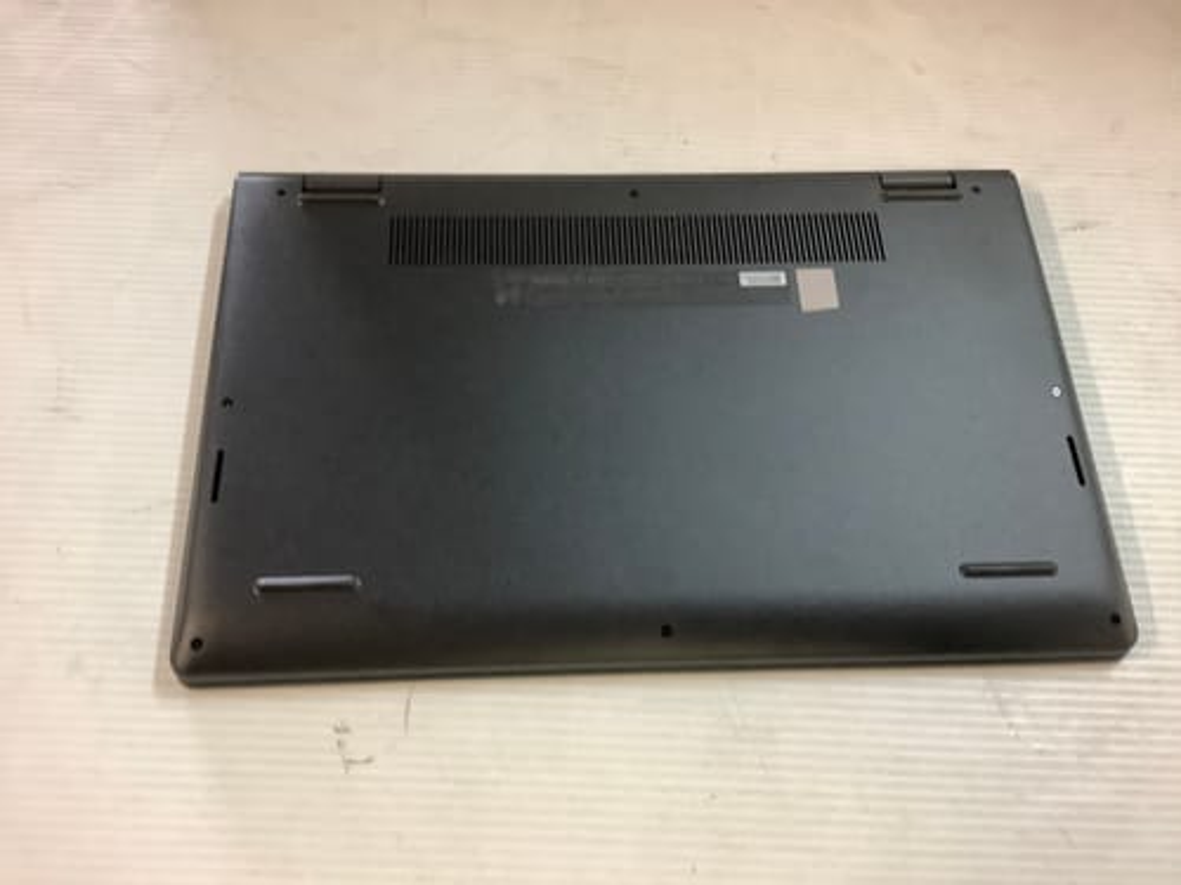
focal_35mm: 31
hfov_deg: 58.4
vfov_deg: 45.4
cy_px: 442
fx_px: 1058
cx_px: 590
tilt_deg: -61.5
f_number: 2.4
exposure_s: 1/50
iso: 250
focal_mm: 3.3
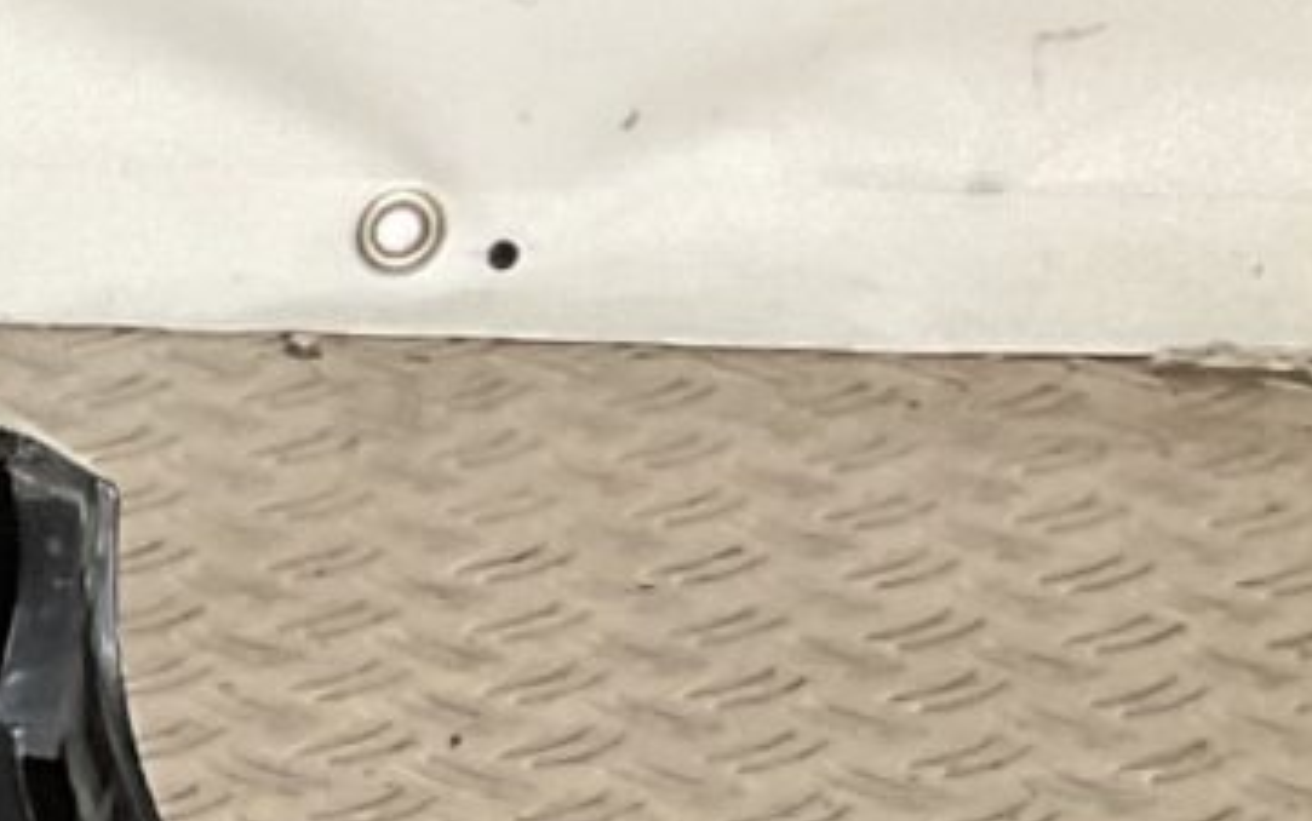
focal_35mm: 218
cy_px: 2459
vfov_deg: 5.6
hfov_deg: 8.5
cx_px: -2253
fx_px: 7799
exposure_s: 1/50
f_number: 1.8
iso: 40
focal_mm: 3
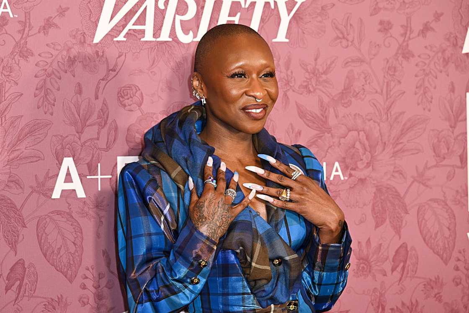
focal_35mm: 128
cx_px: 234
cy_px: 156
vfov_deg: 10.7
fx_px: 1668
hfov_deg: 16.0
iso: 1250
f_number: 5
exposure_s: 1/125
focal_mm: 128
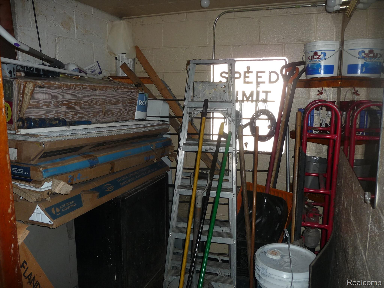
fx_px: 311
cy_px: 144
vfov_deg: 49.7
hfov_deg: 63.4
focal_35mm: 28
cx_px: 192
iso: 100
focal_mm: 4.7
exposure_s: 1/30
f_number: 3.3
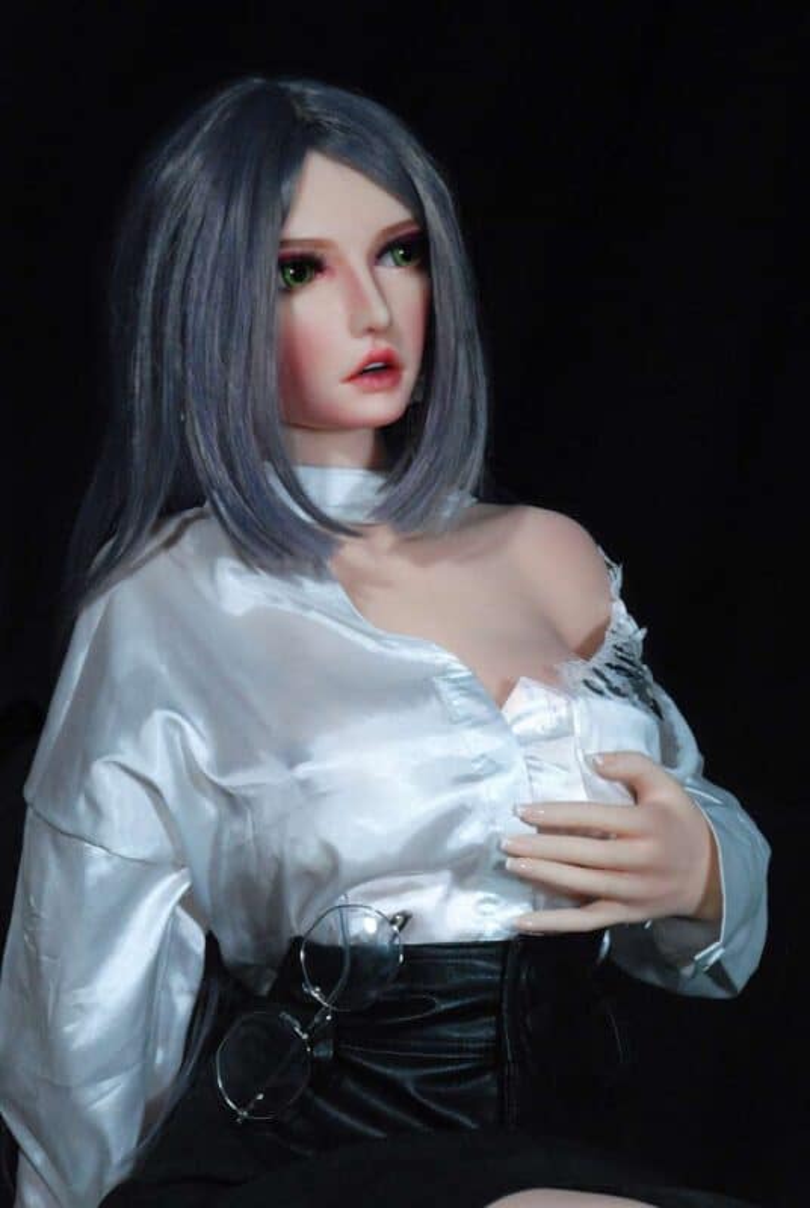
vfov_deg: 10.1
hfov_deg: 6.8
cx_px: 405
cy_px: 604
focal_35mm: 202
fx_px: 6810
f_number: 18
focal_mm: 135
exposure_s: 1/13
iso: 1250
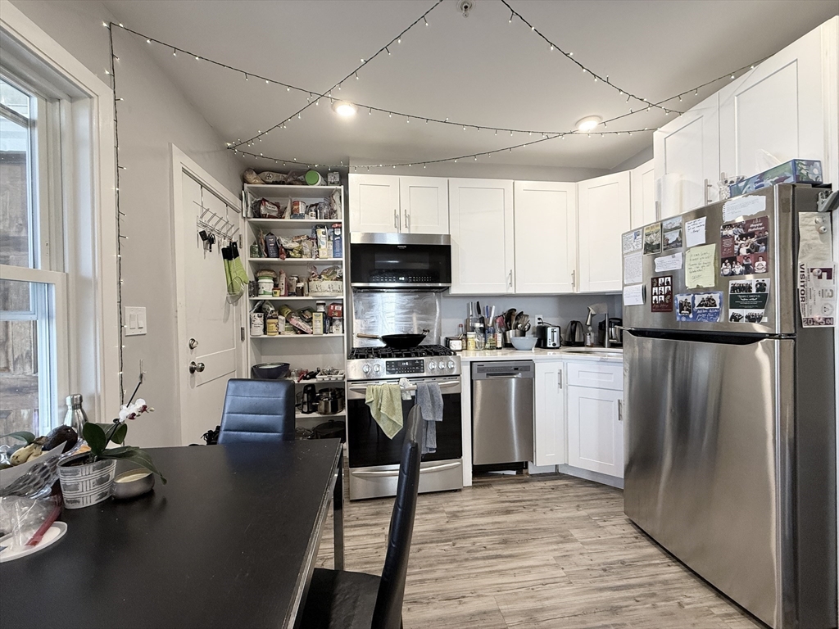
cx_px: 420
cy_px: 314
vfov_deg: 85.7
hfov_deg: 102.1
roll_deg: +0.9
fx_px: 339
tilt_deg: +0.2
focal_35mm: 14
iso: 200
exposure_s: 1/120
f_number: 2.2
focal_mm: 2.22
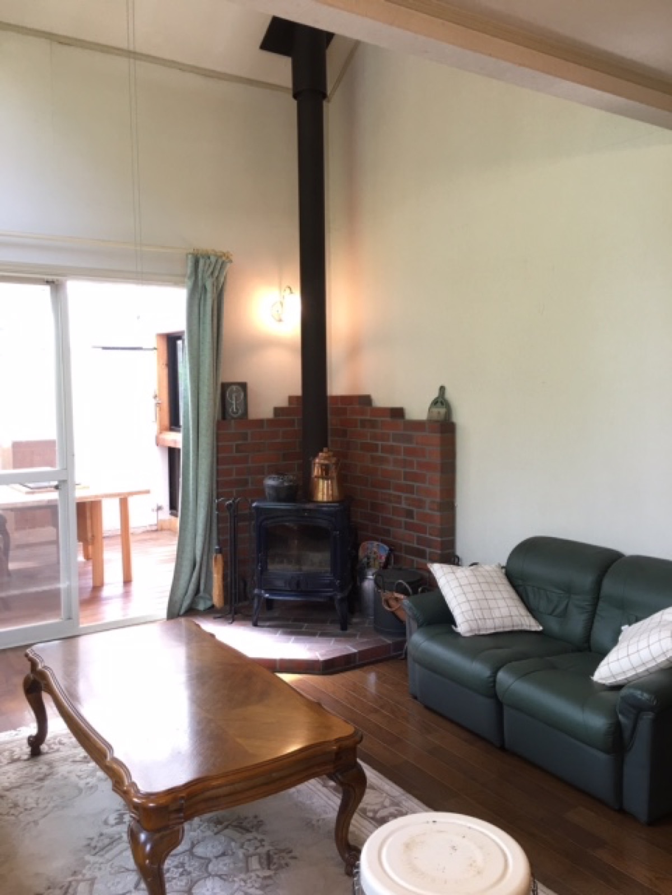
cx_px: 336
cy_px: 448
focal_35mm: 29
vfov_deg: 61.7
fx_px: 751
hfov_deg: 48.2
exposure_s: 1/15
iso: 32
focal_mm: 4.15
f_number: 2.2
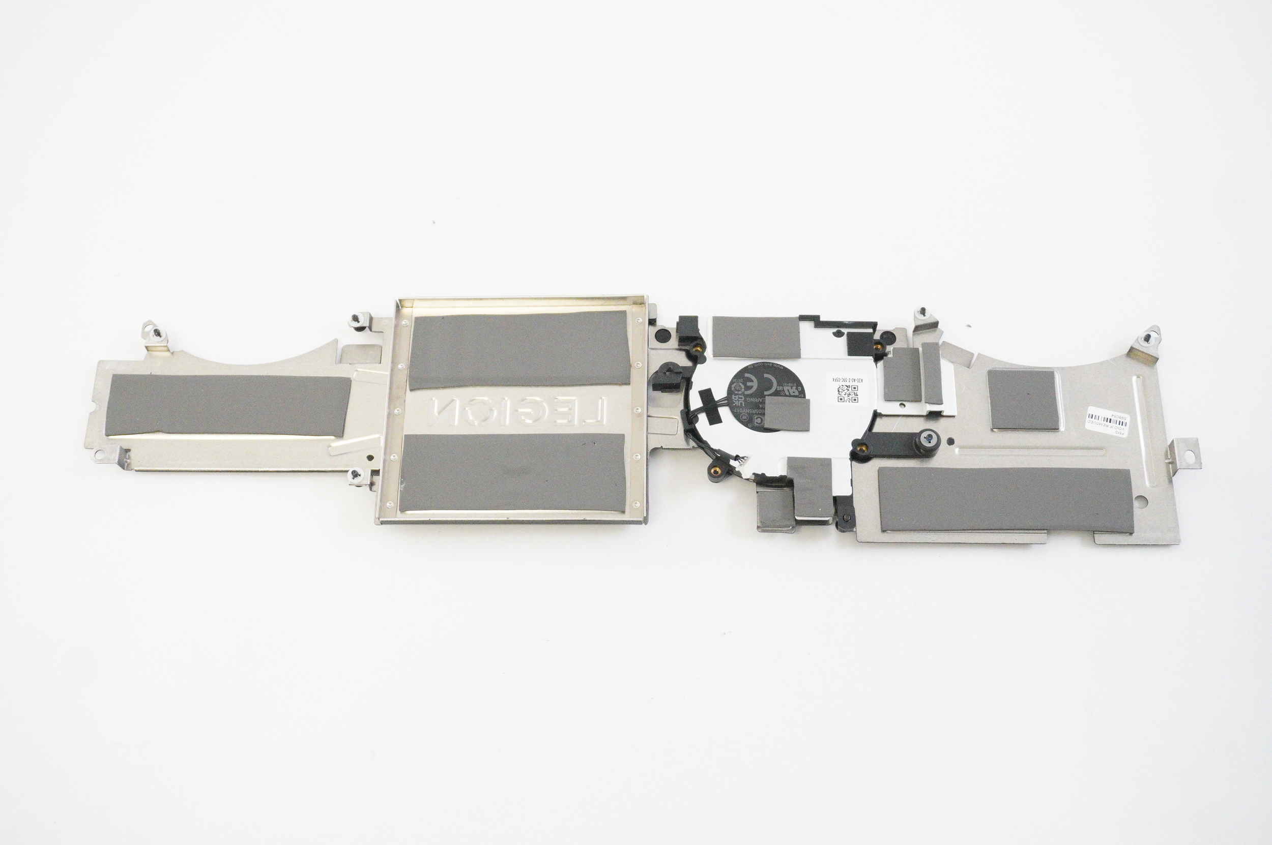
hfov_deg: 45.0
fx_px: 1536
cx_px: 636
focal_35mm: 44
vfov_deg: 30.8
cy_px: 422
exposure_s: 1/320
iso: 8000
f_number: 5.6
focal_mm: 29
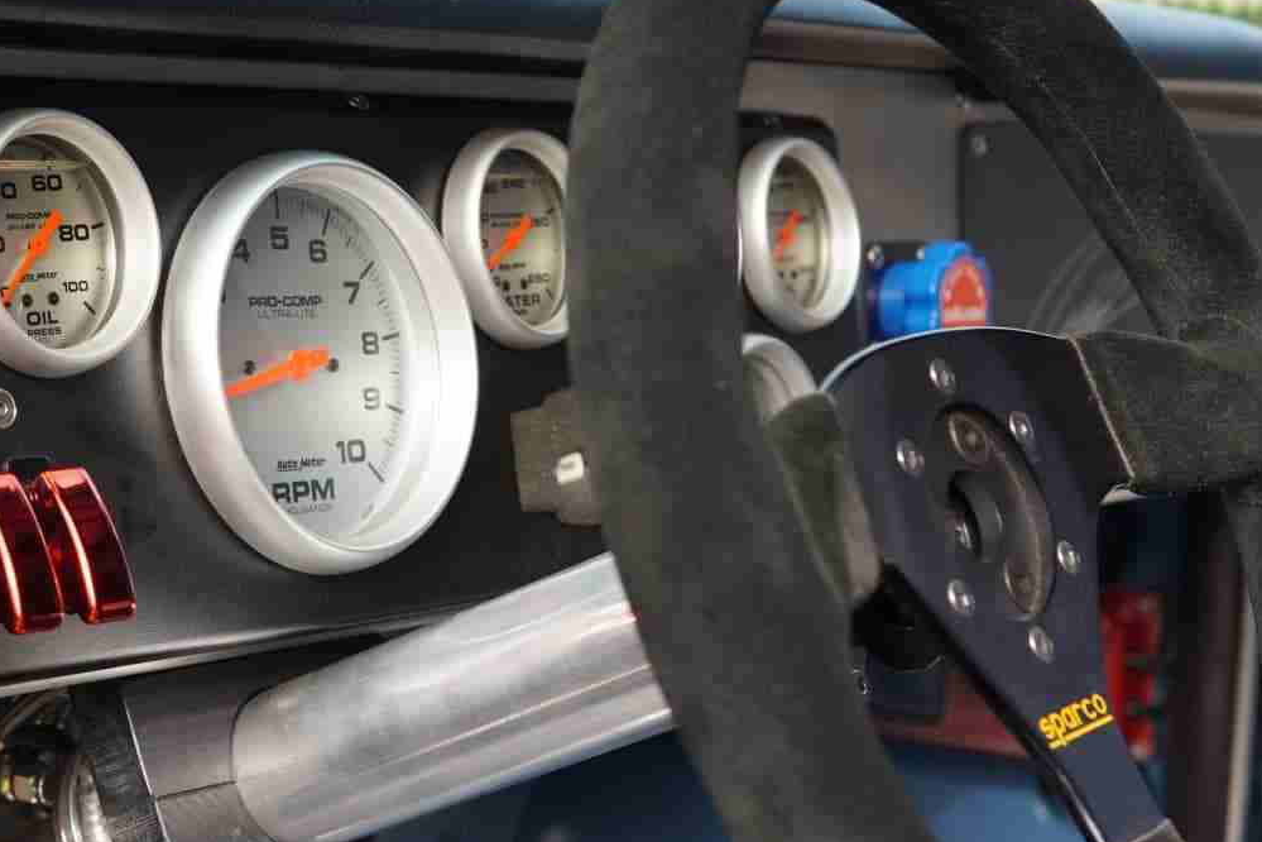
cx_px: 351
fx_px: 2559
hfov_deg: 27.4
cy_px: 345
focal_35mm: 73
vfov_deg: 18.7
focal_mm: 30
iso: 160
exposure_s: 1/60
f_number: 4
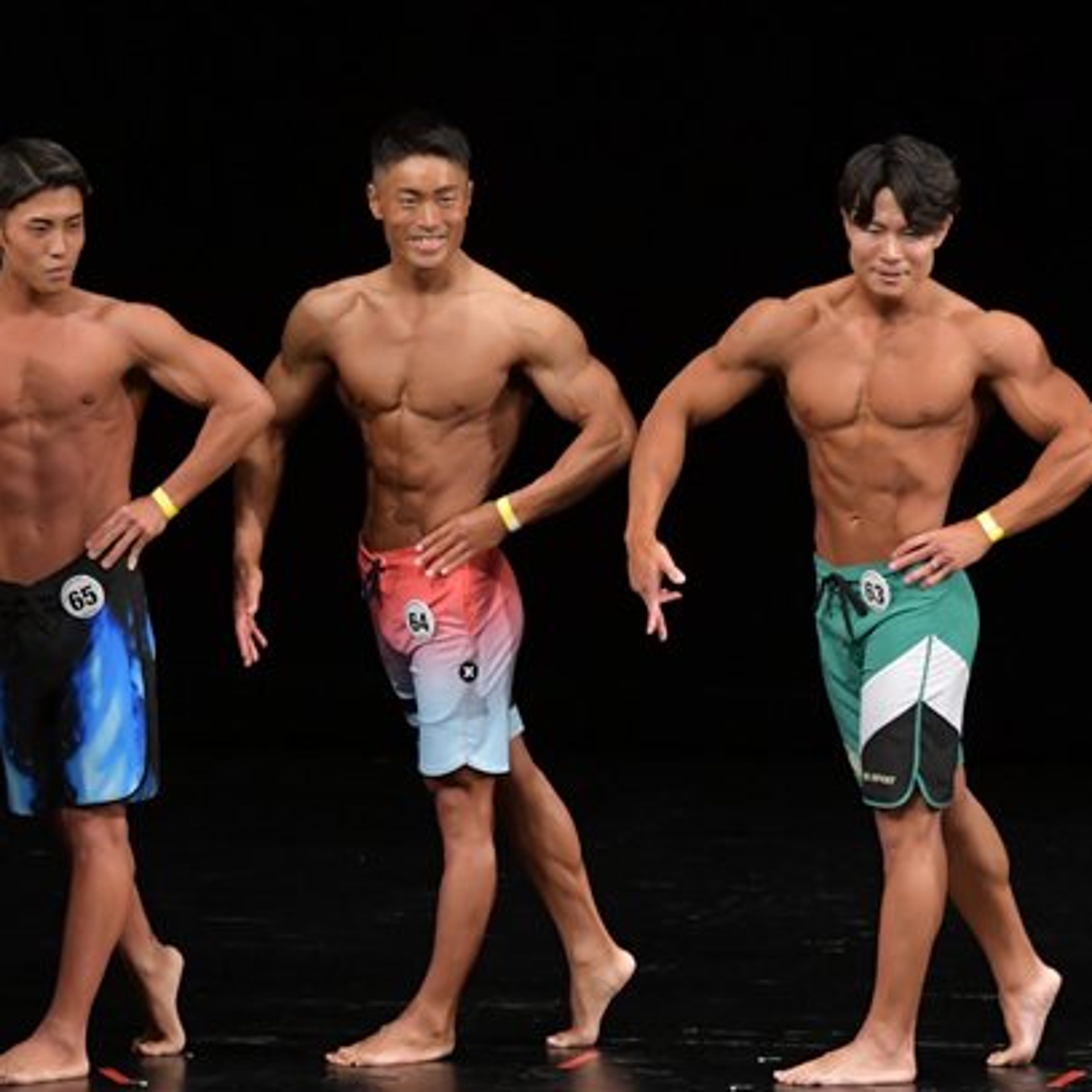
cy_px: 597
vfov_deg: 4.8
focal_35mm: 363
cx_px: 521
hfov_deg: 4.8
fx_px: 12956
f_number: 5.6
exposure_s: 1/400
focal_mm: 150
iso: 3200
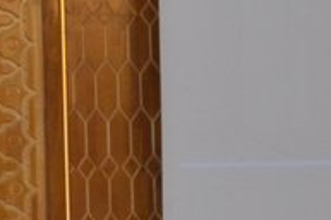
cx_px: -513
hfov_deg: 4.9
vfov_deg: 3.4
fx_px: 3708
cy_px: 35
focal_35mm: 404
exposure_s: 1/60
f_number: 5.6
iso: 900
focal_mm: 52
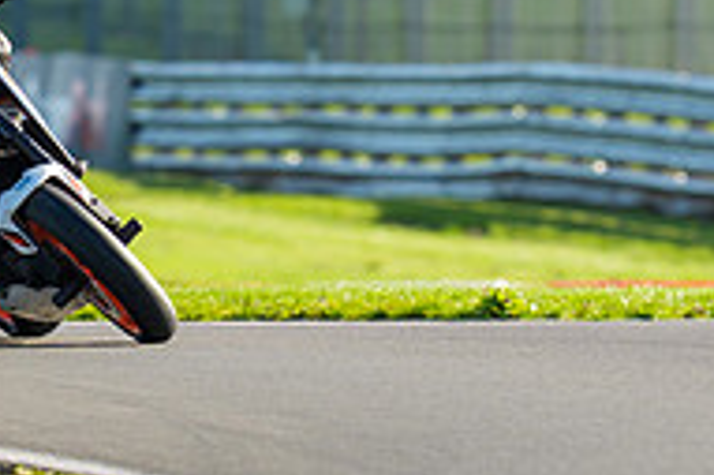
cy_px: 232
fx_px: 28911
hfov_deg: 1.4
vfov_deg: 0.9
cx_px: 6
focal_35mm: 1459
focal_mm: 400
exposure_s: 1/400
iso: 125
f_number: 5.6
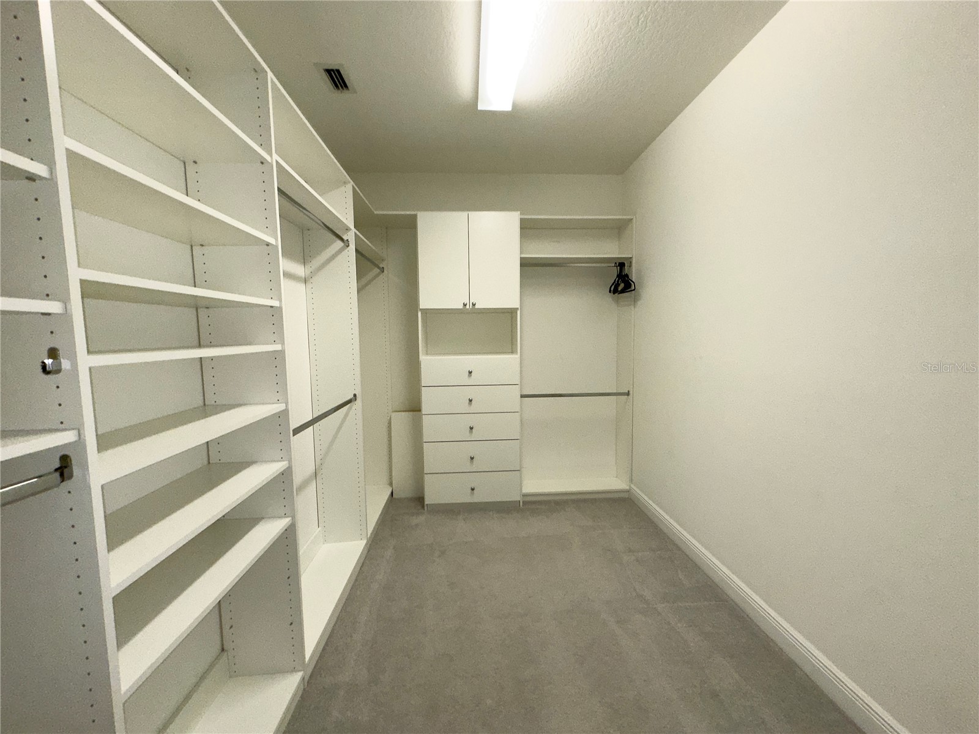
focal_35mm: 14
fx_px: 396
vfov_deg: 85.7
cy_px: 367
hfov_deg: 102.1
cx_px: 490
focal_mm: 2.22
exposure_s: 1/120
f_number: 2.2
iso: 160
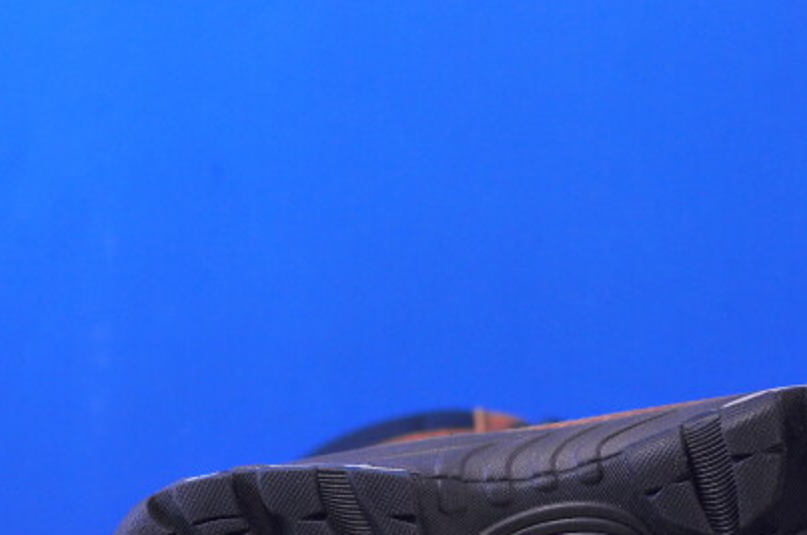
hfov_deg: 13.7
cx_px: 643
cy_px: 404
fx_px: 3333
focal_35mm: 149
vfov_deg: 9.2
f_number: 2.8
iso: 250
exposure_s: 1/320
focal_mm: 50
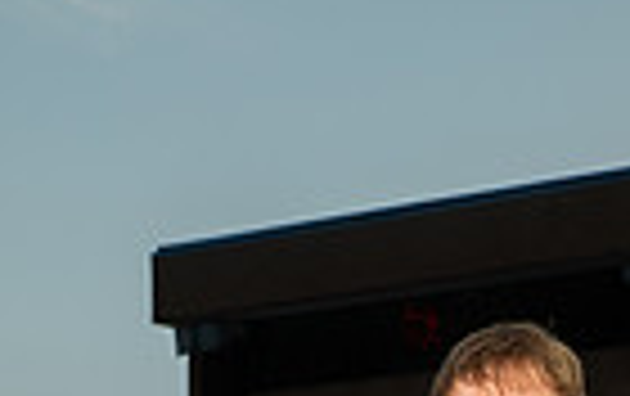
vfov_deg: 7.2
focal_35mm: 170
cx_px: 522
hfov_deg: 12.2
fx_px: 2924
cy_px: 981
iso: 200
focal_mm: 52
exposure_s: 1/320
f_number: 7.1
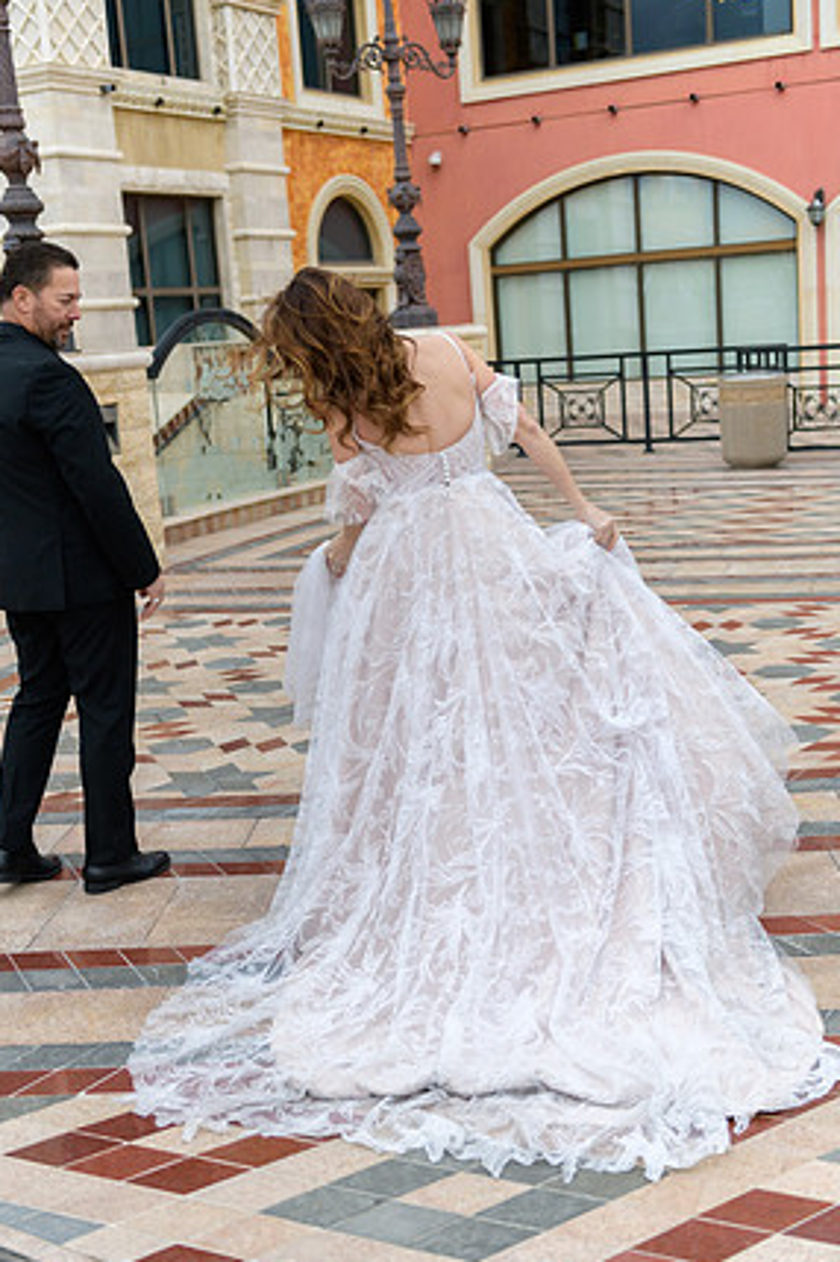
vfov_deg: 44.5
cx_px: 411
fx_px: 1542
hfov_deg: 30.5
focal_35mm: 44
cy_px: 652
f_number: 2.8
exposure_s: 1/3200
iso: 400
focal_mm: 42
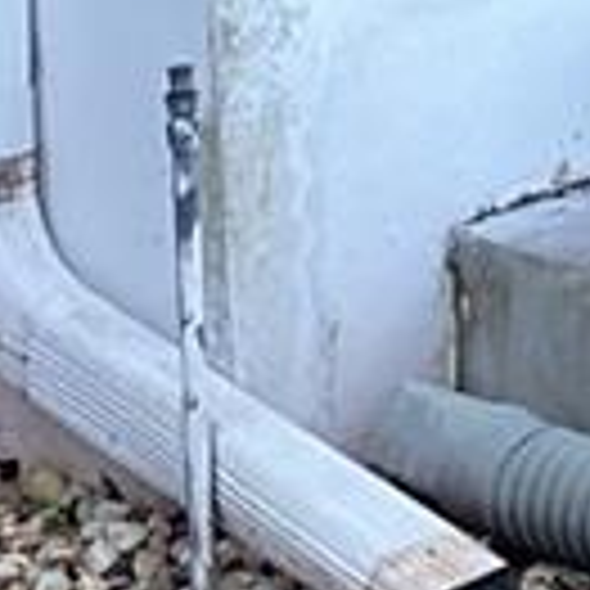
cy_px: -617
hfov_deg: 6.5
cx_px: 1653
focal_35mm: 251
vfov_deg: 6.7
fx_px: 4840
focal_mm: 3.3
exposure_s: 1/120
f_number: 2.4
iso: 50
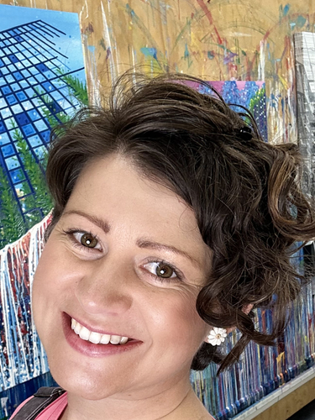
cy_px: 309
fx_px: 582
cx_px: 139
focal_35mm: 48
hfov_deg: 30.2
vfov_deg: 38.7
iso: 50
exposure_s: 1/60
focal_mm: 2.69
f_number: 1.9
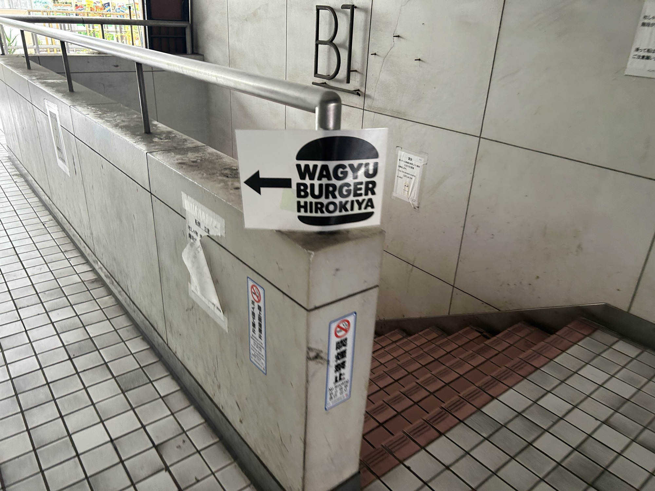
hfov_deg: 67.3
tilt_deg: -26.3
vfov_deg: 53.1
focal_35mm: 26
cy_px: 246
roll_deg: -1.0
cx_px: 328
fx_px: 492
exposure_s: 1/50
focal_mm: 5.7
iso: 100
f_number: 1.5
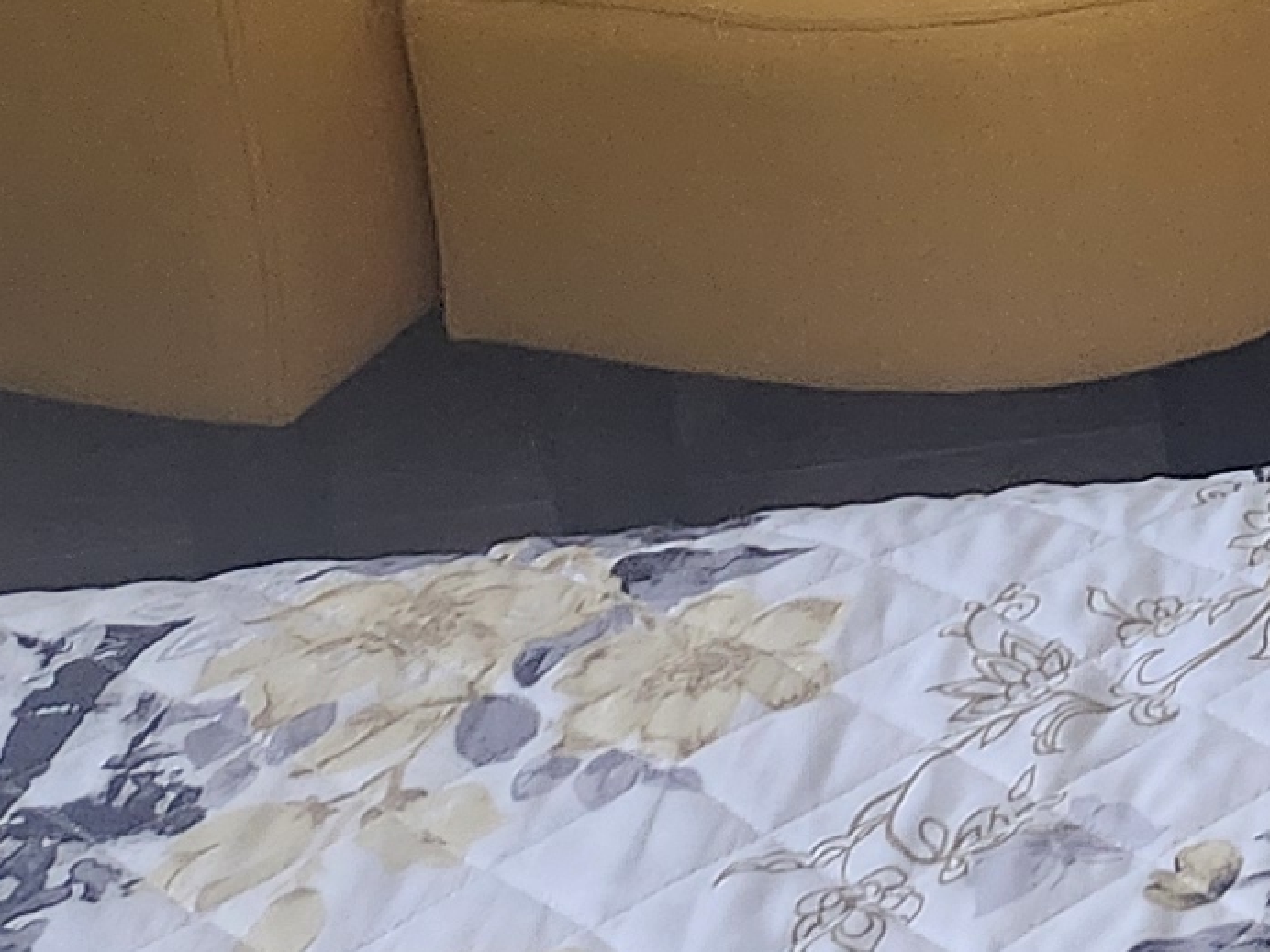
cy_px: -1275
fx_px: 4880
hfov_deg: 12.0
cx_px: 3008
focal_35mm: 133
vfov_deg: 9.9
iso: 400
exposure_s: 1/120
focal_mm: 5.54
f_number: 1.8
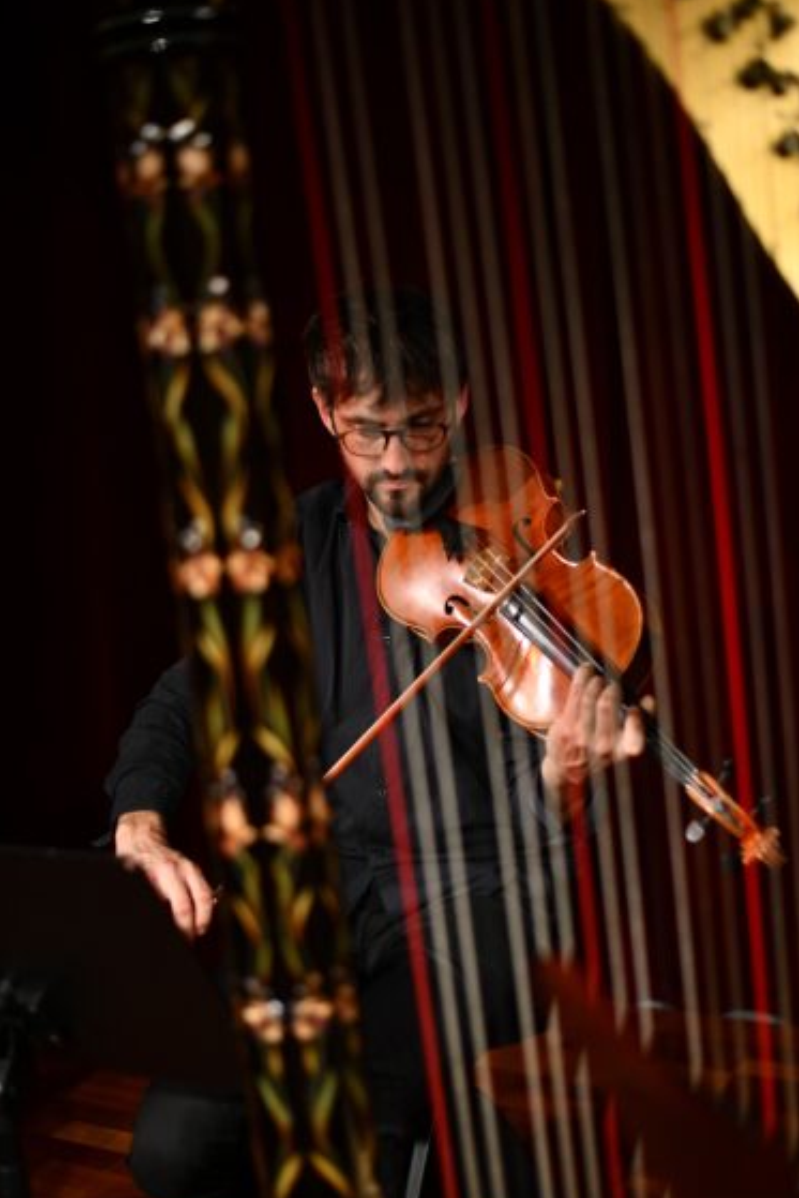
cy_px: 600
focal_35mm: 51
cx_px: 403
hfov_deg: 26.5
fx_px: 1697
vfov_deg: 38.9
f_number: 1.8
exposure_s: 1/640
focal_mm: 50
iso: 2000
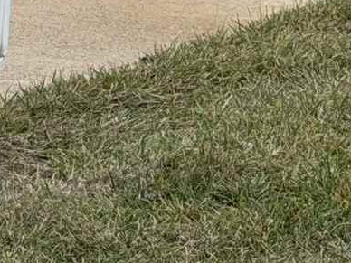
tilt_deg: +1.8
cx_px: 935
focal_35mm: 380
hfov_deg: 5.0
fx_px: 3853
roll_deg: -1.3
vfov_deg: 3.8
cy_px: -457
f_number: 1.78
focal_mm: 6.76
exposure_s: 1/2146
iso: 100
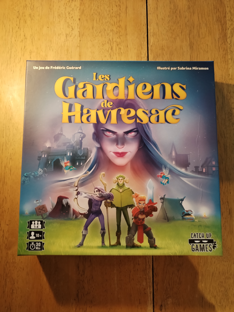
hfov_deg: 53.1
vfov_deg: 67.3
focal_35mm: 26
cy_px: 156
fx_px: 234
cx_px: 117
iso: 626
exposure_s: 1/33.3
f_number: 1.8
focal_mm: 4.75
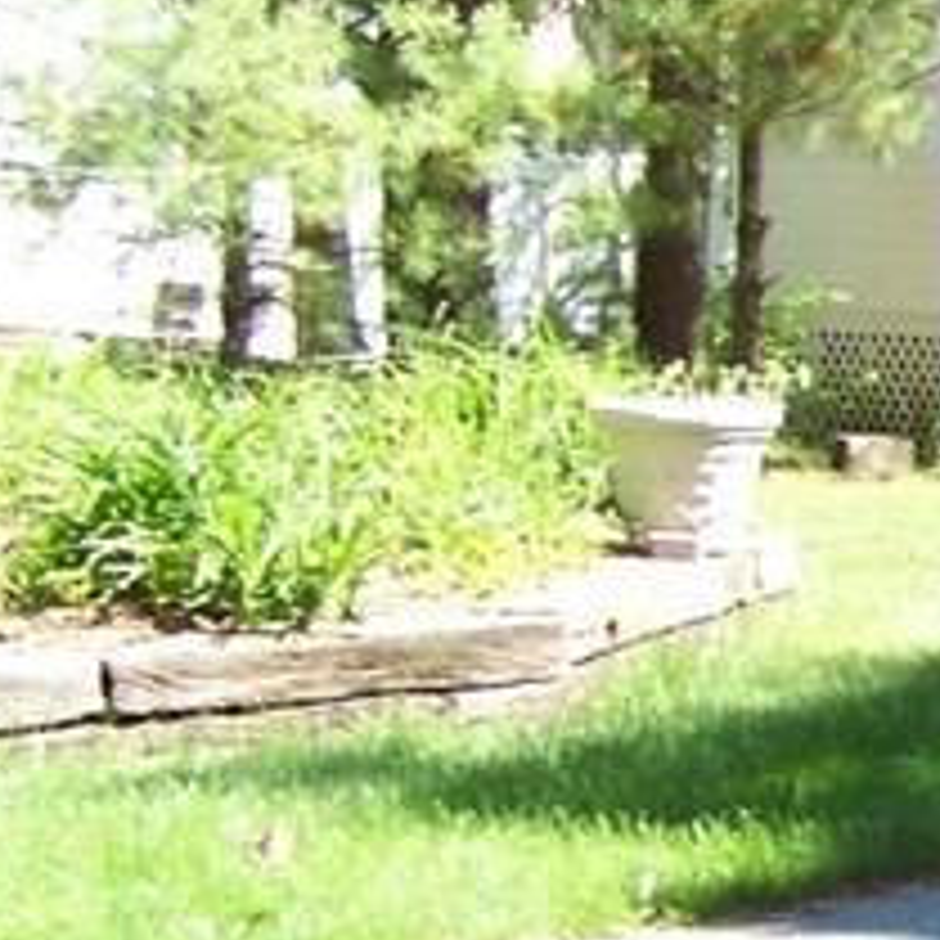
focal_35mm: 156
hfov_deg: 10.1
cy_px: 769
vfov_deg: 11.2
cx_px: 2060
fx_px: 4793
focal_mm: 5.85
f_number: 2.8
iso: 69
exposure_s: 1/160
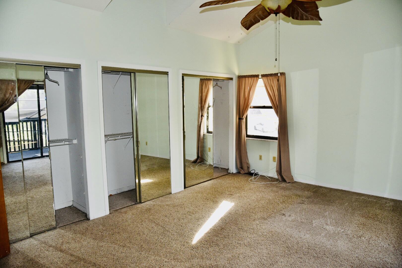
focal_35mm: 24
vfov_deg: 53.1
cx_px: 201
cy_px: 134
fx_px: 268
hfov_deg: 73.7
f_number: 5.6
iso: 800
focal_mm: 24
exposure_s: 1/125
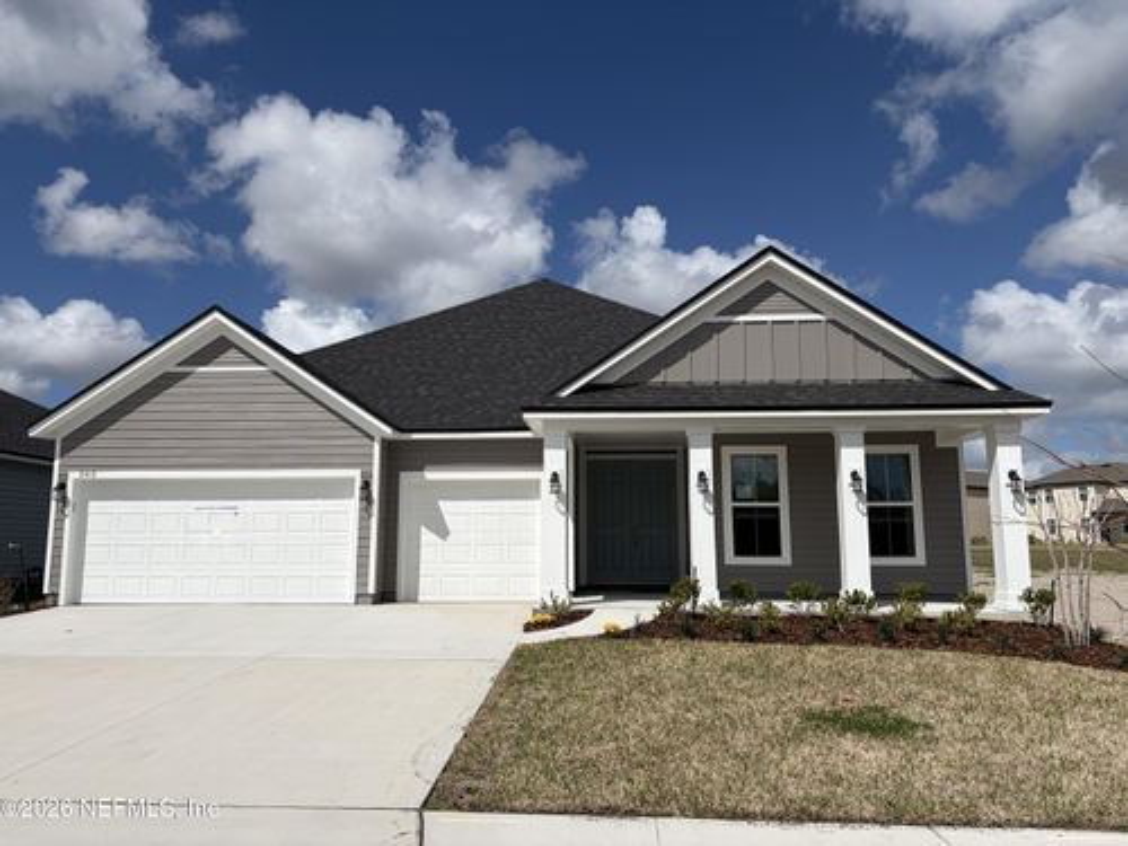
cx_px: 564
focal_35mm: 26
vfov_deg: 53.1
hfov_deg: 67.3
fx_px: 847
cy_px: 423
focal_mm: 5.96
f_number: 1.6
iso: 50
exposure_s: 1/10101
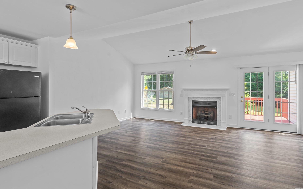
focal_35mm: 18
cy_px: 84
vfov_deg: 64.8
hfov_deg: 91.1
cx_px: 154
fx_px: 149
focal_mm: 16
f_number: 8
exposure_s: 1/3
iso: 400
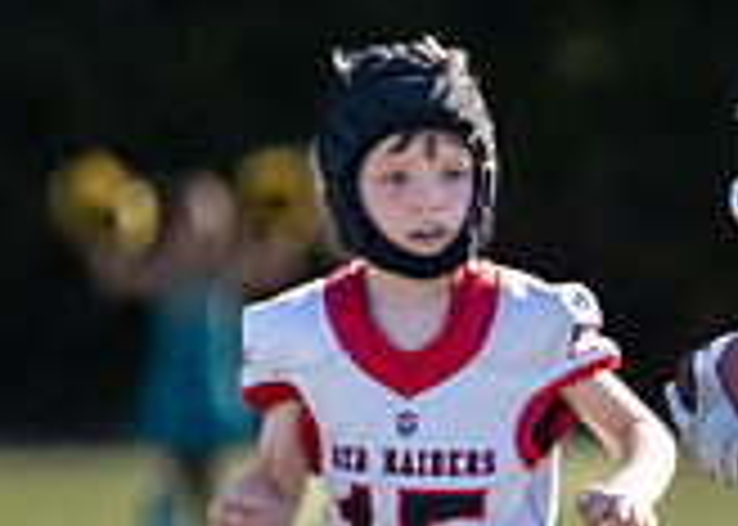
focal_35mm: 1017
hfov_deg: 2.0
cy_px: 485
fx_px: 21307
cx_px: 917
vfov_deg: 1.4
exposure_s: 1/1250
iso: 100
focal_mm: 200
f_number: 2.8
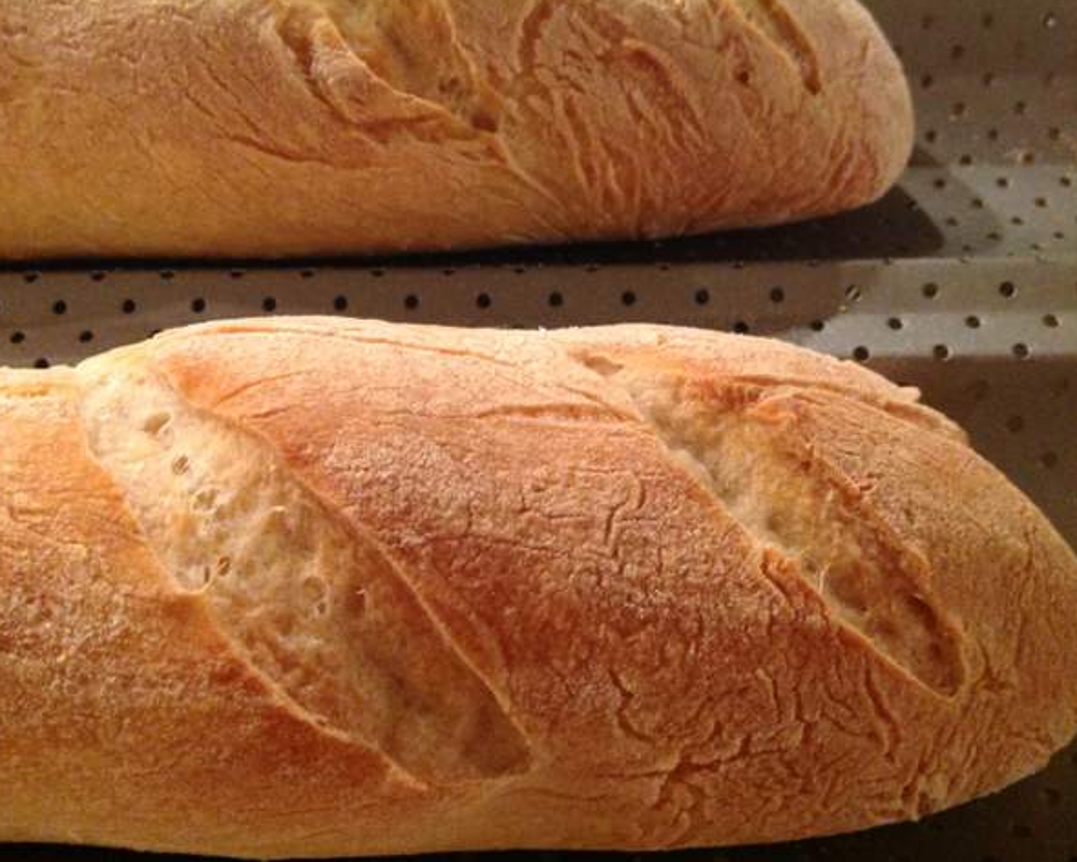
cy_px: 429
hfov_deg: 49.1
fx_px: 1179
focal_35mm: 37
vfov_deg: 40.1
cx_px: 538
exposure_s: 1/15
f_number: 2.4
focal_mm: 4.28
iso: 400
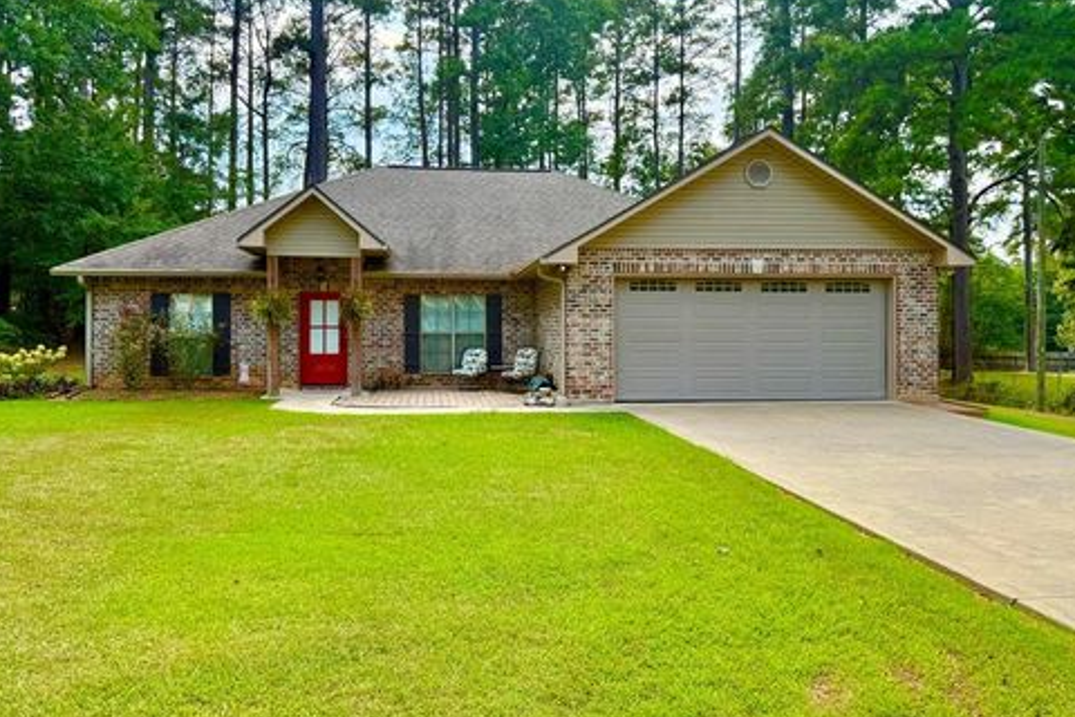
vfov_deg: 49.5
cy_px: 319
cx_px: 540
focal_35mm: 26
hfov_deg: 69.4
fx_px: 776
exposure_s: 1/1522
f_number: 1.78
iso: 100
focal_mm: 6.76
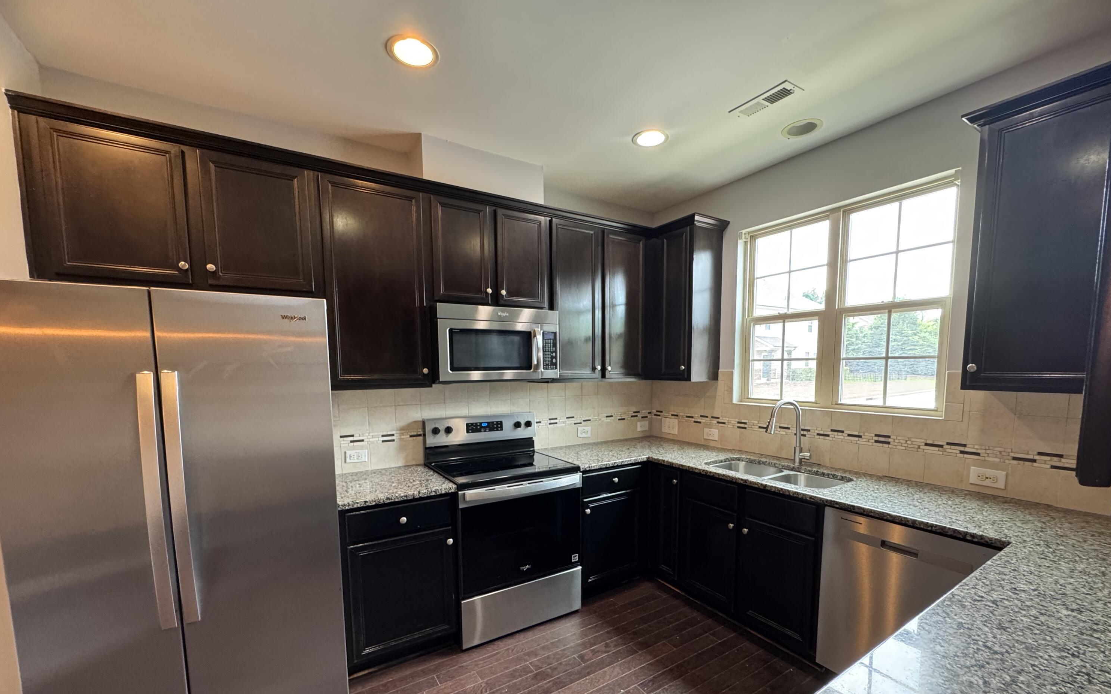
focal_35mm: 15
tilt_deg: -6.3
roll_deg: +0.6
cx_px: 561
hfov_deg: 101.5
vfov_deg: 74.1
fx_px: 454
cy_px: 412
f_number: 2.2
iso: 320
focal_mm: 2.22
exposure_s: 1/60
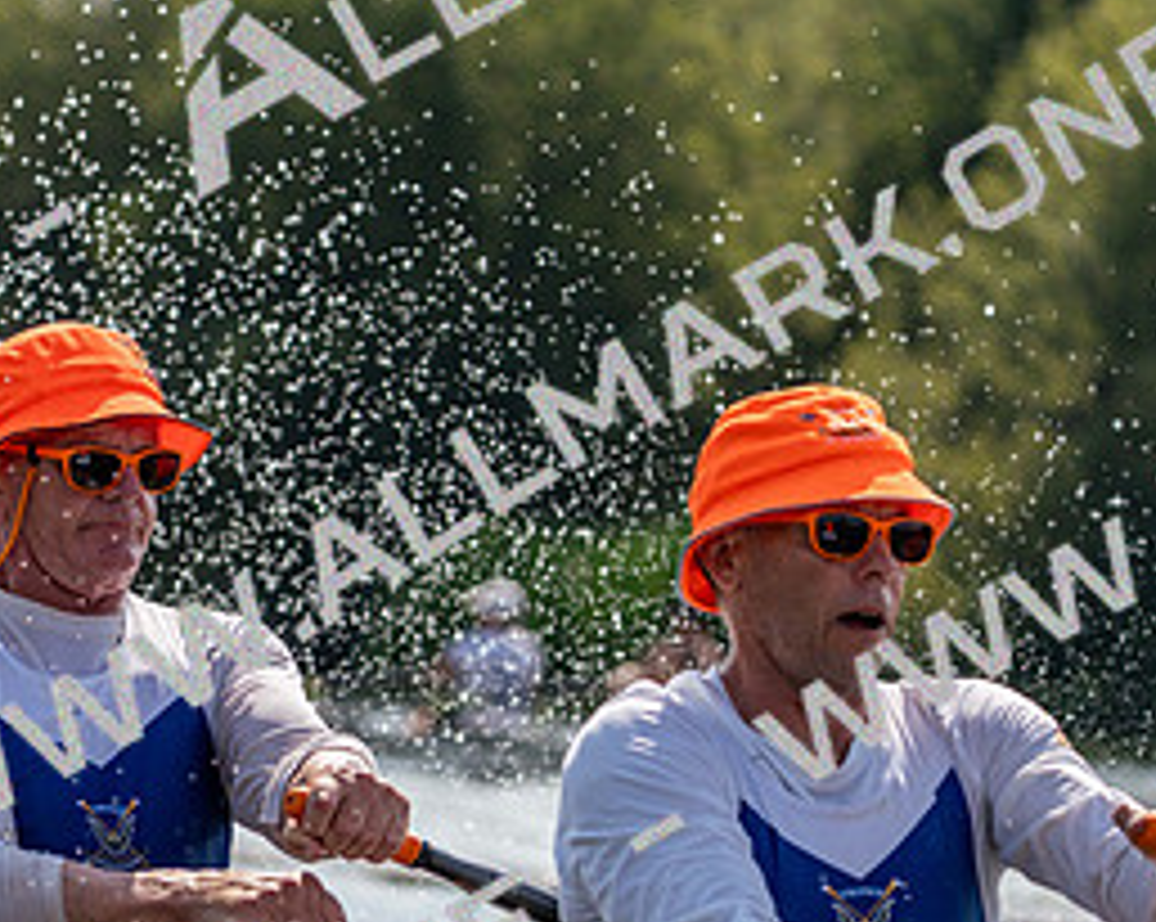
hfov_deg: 4.6
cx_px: 427
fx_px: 14490
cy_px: 857
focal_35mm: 424
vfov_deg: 3.6
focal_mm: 200
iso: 160
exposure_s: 1/1600
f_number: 5.6
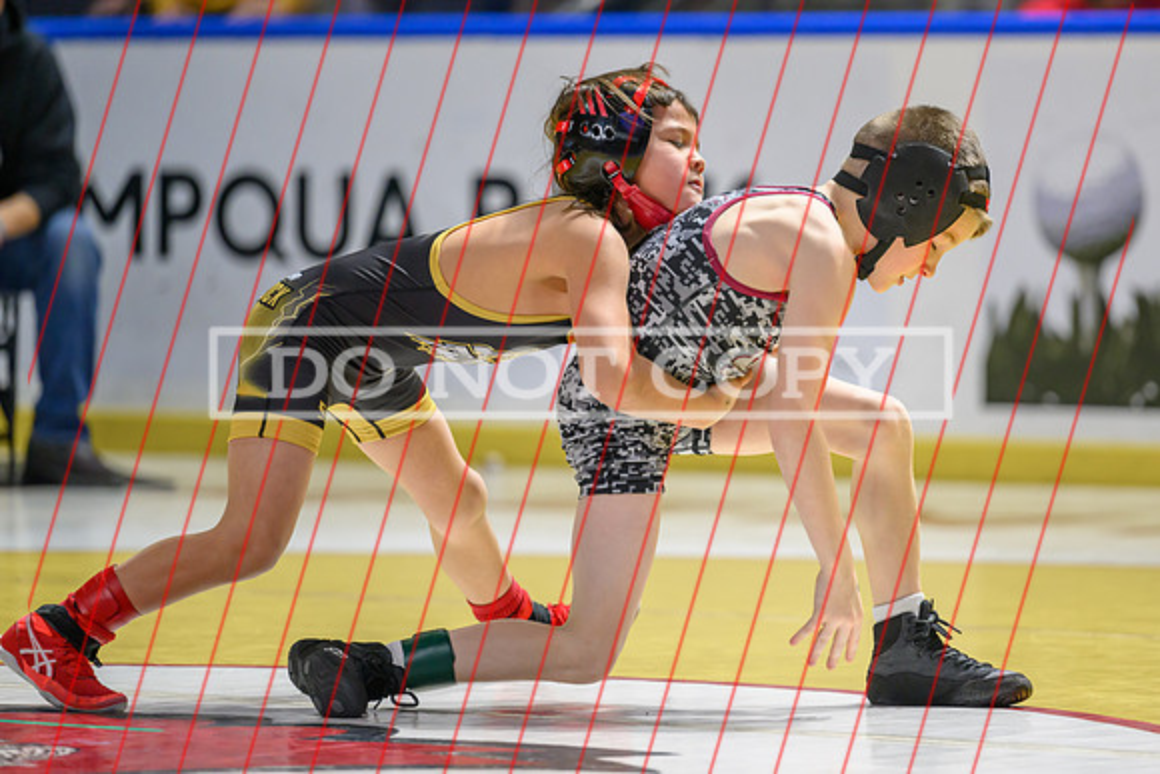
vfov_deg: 6.1
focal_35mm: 226
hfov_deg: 9.1
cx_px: 697
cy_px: 326
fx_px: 7279
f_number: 2.8
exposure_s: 1/800
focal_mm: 185
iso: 2200
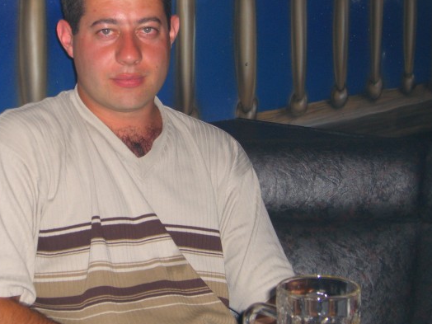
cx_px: 133
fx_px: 1086
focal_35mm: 87
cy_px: 122
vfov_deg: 17.0
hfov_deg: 22.4
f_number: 3.6
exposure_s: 1/60
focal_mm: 11.8
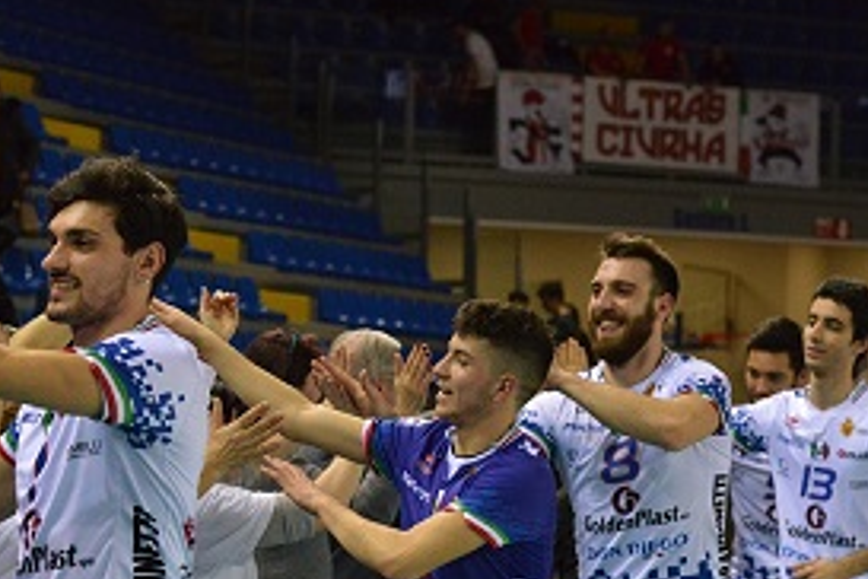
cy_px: 522
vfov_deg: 10.0
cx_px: 270
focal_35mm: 136
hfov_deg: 15.0
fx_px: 3279
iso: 6400
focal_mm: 70
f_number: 4.5
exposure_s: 1/1000
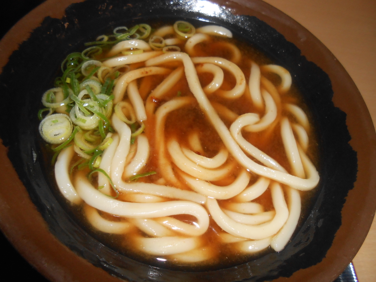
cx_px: 188
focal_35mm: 26
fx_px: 282
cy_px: 141
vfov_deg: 53.1
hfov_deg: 67.3
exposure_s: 1/25
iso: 200
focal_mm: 4.6
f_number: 11.5
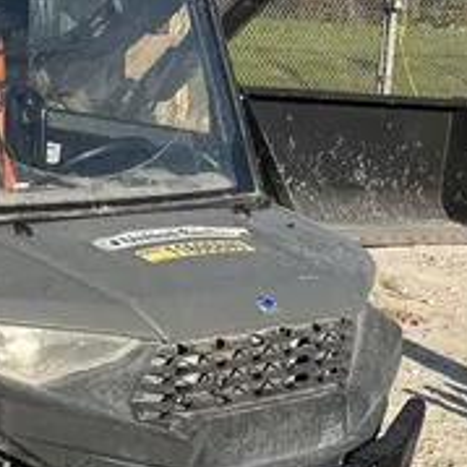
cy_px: 450
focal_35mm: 94
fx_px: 1435
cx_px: -50
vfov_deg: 18.1
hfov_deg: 17.8
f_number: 1.6
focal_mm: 5.1
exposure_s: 1/2571
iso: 50
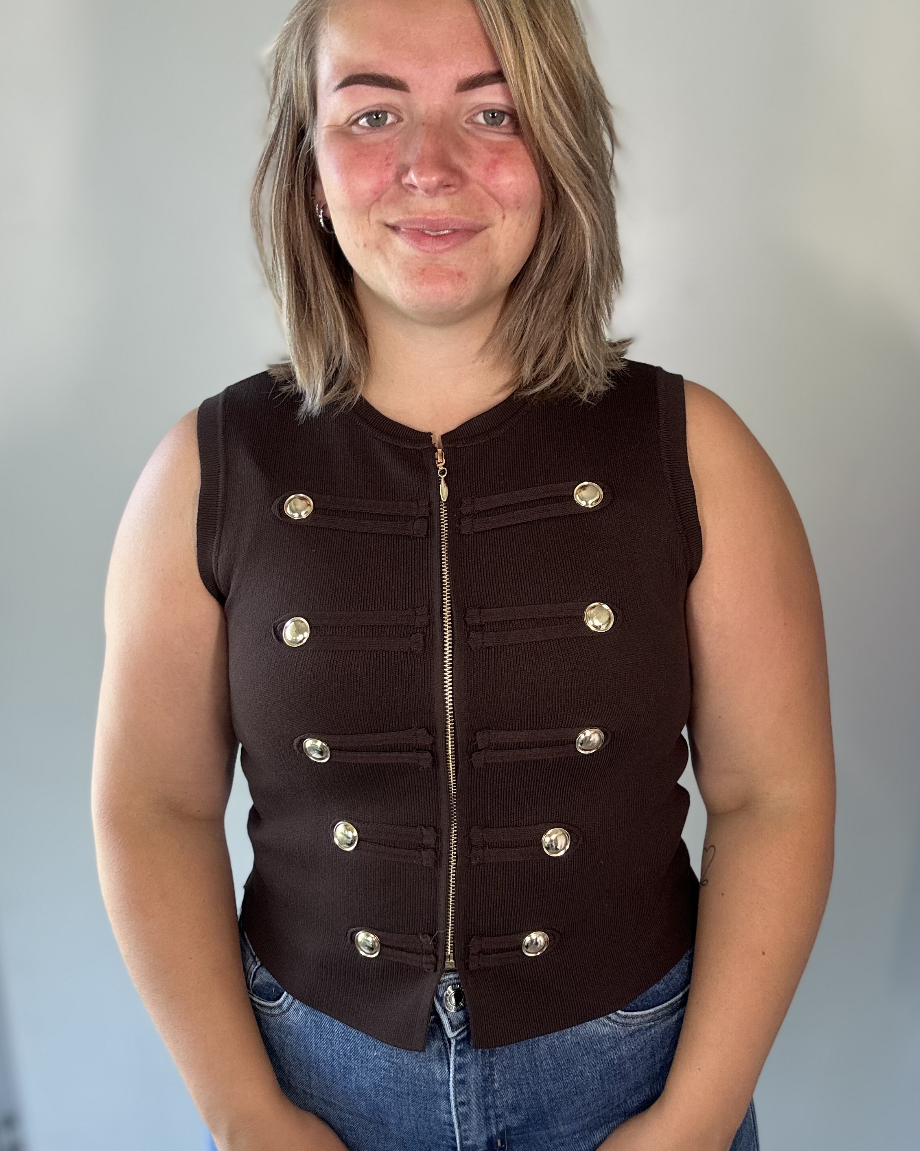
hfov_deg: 45.8
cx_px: 463
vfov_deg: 55.7
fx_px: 1089
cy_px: 576
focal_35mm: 32
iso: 50
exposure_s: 1/121
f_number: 1.9
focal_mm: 2.69
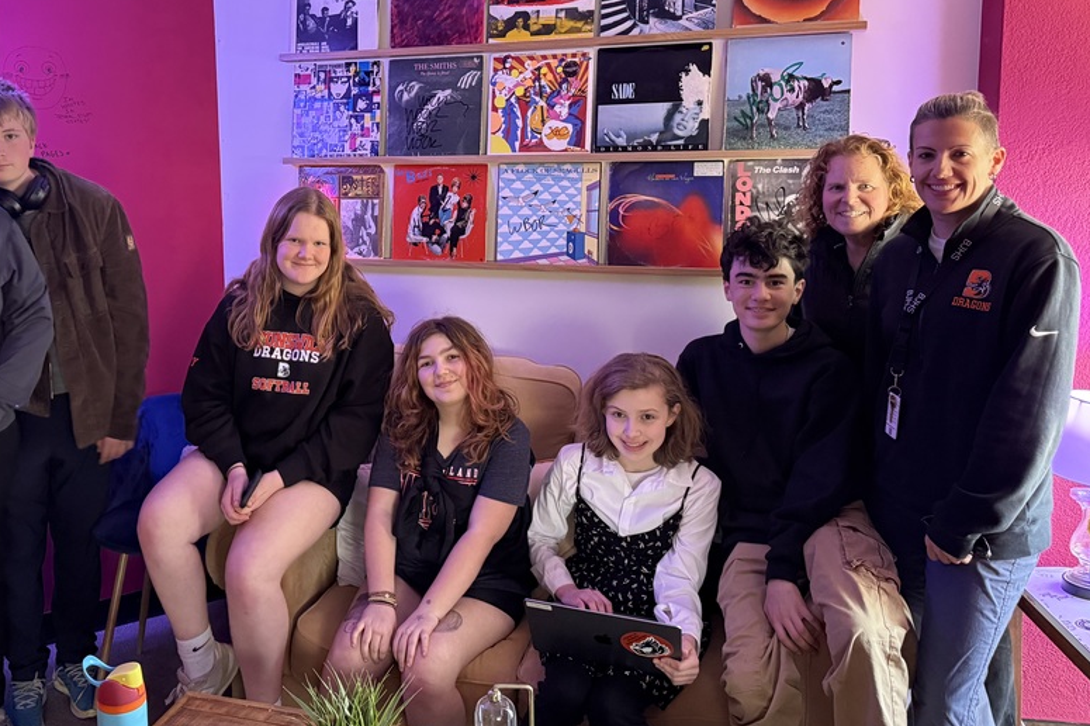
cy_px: 260
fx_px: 999
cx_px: 390
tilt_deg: -5.4
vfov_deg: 39.6
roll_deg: +0.6
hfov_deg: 56.4
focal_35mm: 33
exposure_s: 1/50
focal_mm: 6.76
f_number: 1.78
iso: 800
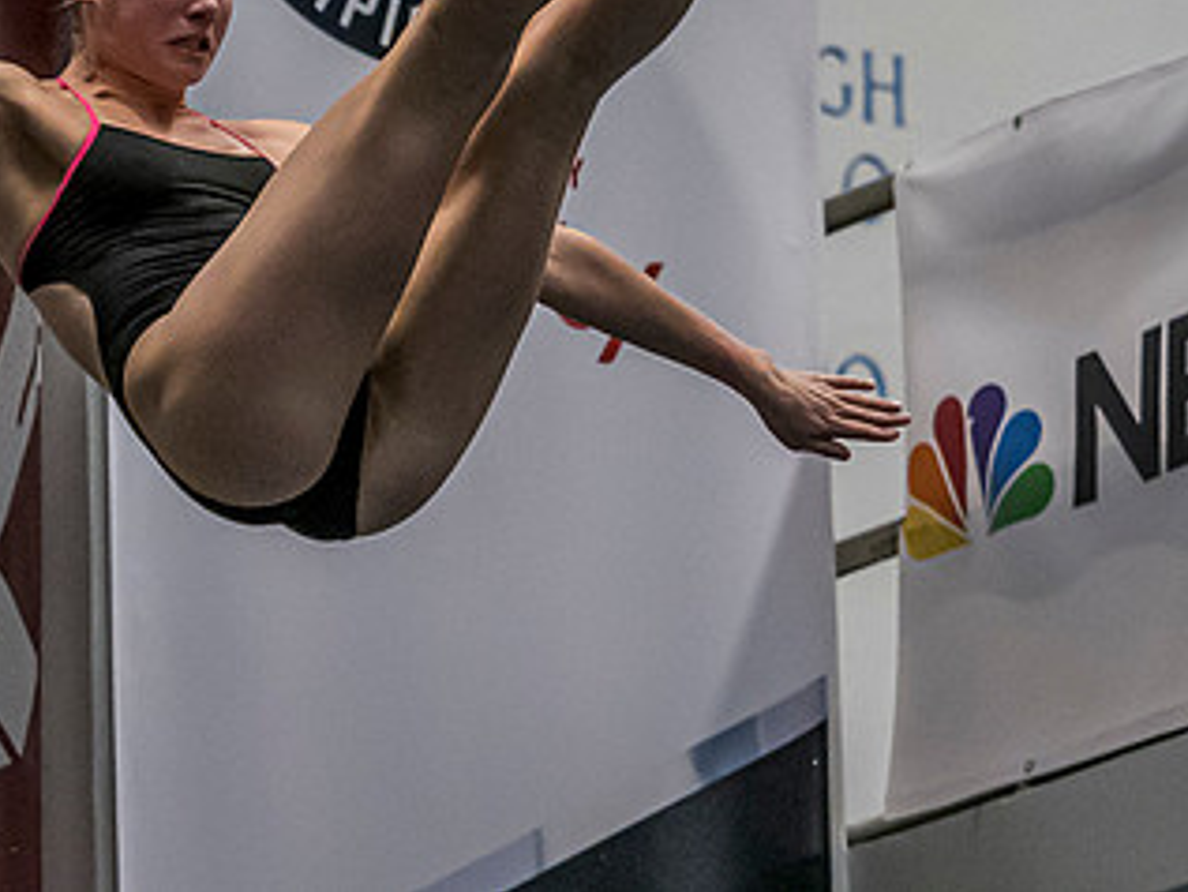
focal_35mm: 567
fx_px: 19466
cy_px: 28
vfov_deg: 2.6
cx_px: 344
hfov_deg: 3.5
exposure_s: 1/1600
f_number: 2.8
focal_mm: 106
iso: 4000
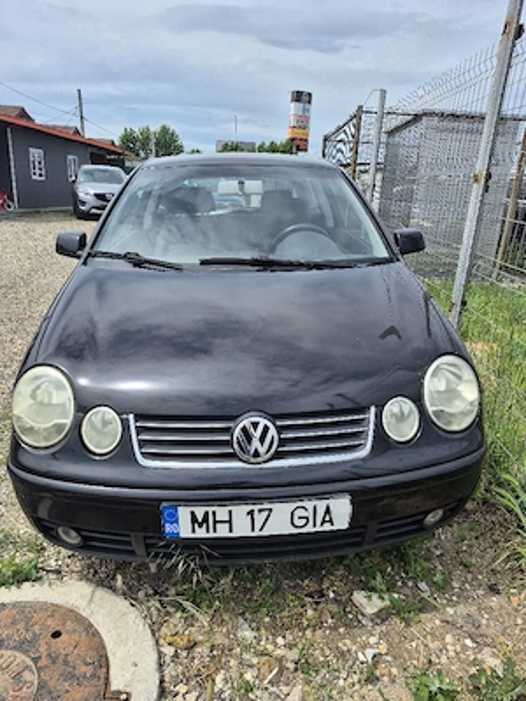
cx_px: 263
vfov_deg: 73.9
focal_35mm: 23
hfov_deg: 58.9
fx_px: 466
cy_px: 350
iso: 25
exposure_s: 1/2500
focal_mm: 5.4
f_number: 1.8
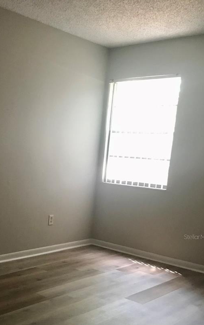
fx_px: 391
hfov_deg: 28.4
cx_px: 31
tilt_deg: -12.0
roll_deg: -3.0
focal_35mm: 44
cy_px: 237
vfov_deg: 44.0
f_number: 1.8
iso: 100
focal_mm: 3.99
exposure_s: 1/15
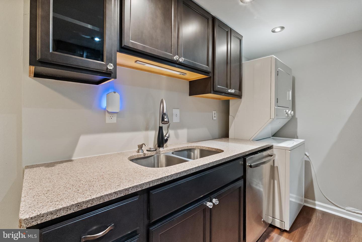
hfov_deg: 96.7
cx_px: 181
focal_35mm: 16
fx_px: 161
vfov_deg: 73.7
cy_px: 121
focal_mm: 10.8
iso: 12800
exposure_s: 1/20
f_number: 8
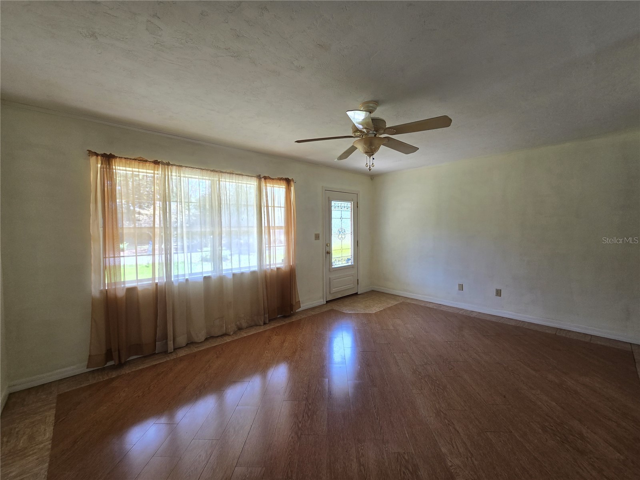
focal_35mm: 13
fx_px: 240
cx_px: 320
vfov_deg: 89.9
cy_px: 240
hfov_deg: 106.2
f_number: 2.2
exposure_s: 1/60
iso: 50
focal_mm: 2.2
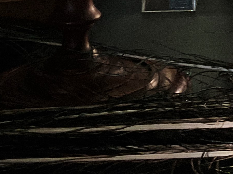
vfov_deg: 12.3
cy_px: -143
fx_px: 741
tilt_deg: -7.2
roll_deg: +1.9
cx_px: 312
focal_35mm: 110
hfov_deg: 16.8
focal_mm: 3
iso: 160
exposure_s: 1/60
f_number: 1.8
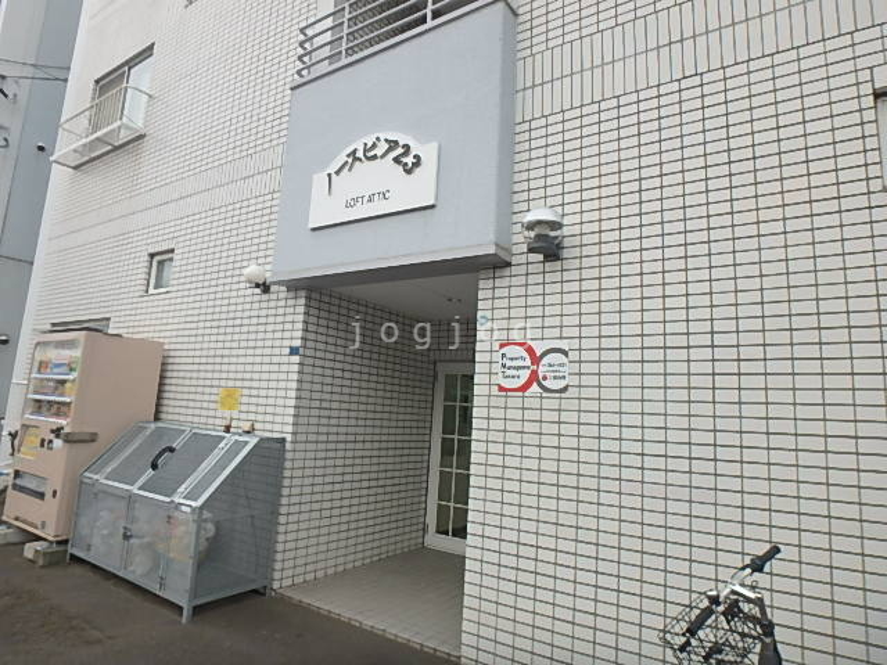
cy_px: 332
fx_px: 538
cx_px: 444
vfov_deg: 63.4
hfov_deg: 79.0
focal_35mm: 21
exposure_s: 1/60
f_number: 3.5
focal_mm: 3.7
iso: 200
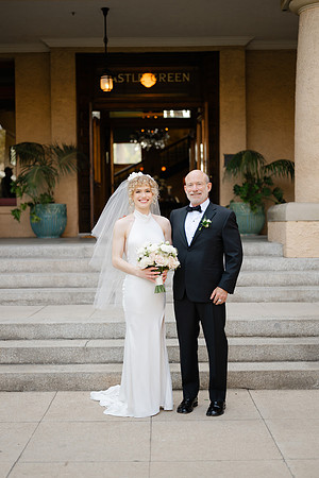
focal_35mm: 50
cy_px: 239
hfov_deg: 27.0
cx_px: 160
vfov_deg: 39.6
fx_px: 665
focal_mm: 50
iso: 64
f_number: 2
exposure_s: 1/320
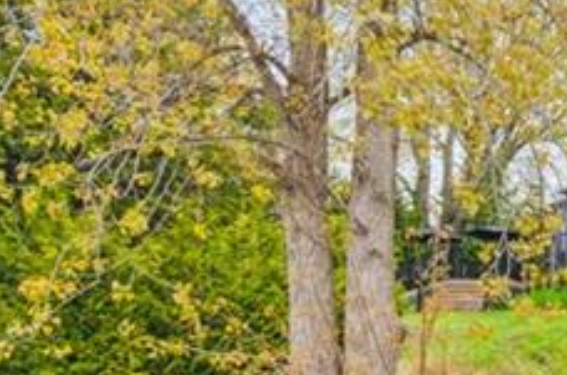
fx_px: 990
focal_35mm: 63
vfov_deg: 20.7
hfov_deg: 25.5
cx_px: 811
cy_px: 386
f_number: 7.1
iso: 100
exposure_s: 1/200
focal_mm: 14
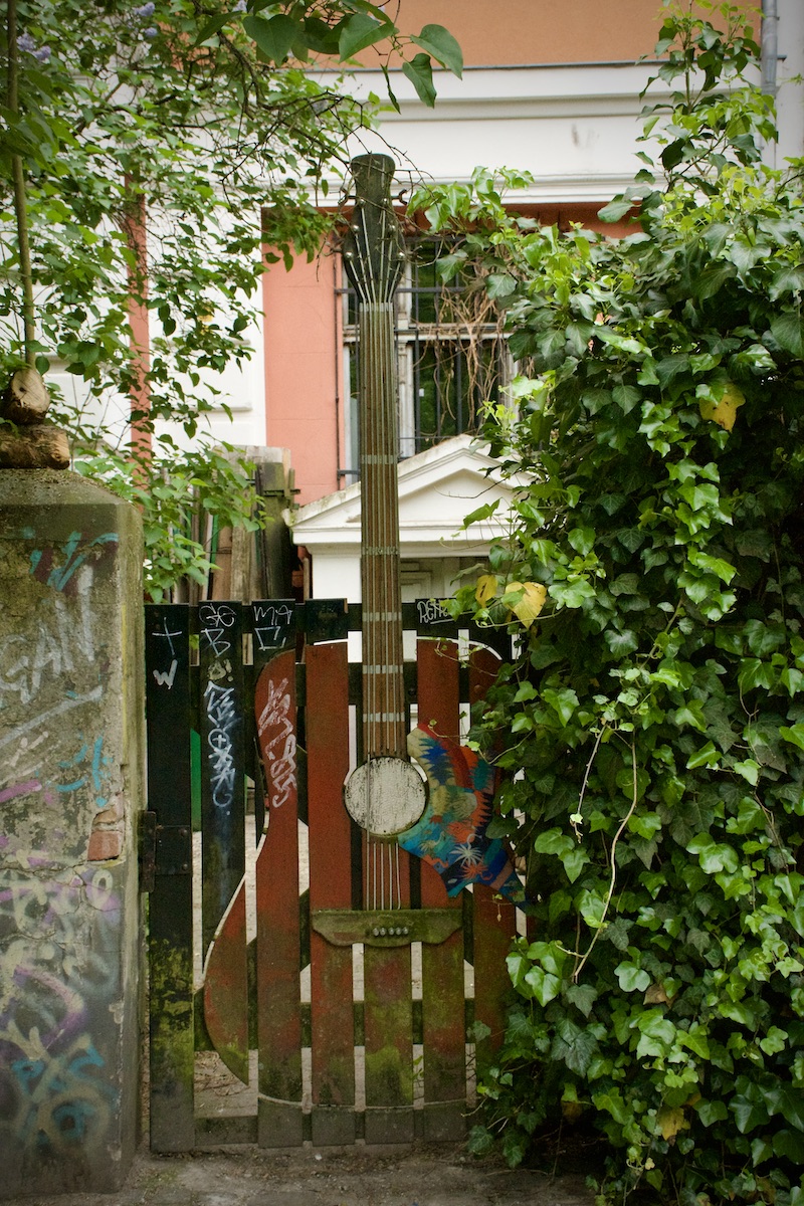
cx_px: 402
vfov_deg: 38.9
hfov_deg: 26.5
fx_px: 1708
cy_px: 603
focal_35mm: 51
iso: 4000
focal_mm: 34
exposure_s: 1/160
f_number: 8
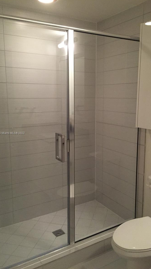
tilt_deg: -10.3
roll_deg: -0.1
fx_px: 228
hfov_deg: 36.6
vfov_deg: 61.0
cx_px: 85
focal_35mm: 32
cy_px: 133
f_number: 2.2
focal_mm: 4.15
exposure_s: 1/30
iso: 200
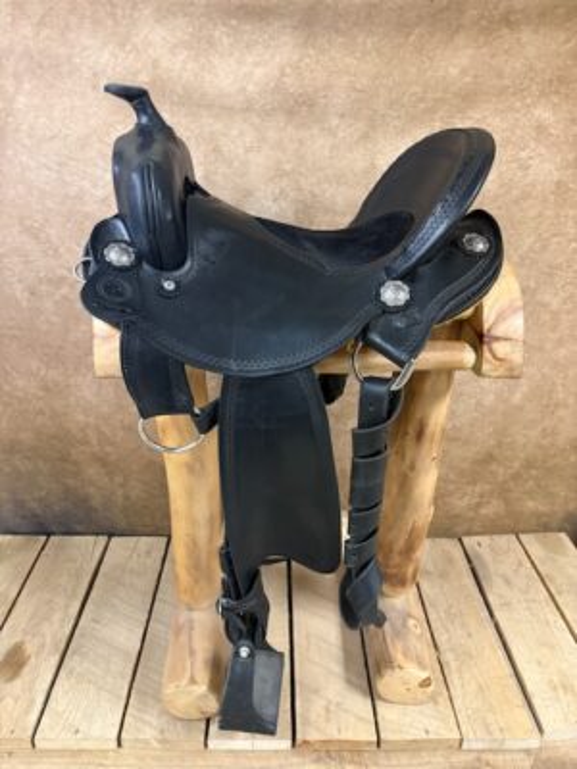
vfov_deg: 67.3
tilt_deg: -24.1
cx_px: 288
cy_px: 384
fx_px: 578
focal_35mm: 26
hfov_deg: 53.1
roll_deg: -1.0
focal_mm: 5.96
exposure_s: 1/60
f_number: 1.6
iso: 400
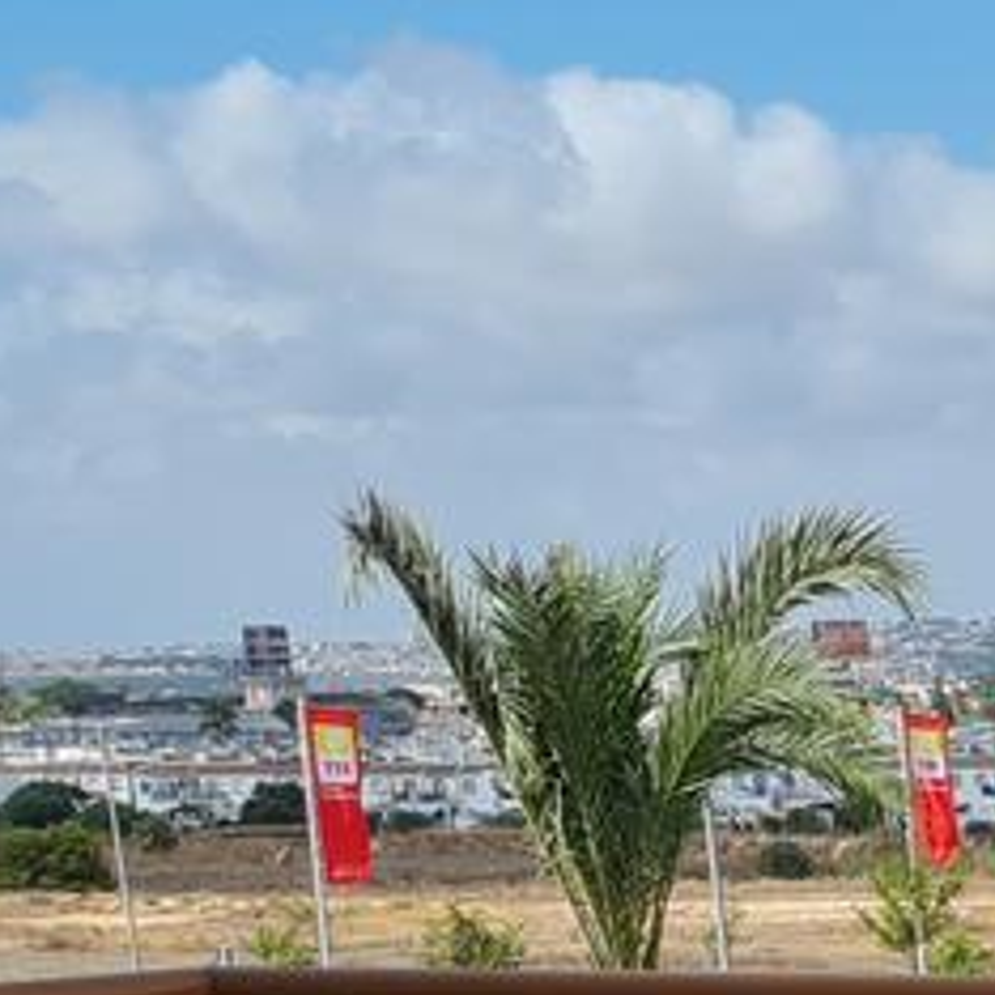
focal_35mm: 157
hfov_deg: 9.3
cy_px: 2071
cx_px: 2768
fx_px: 5106
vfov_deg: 10.2
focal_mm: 5.4
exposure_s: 1/2849
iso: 50
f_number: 1.8
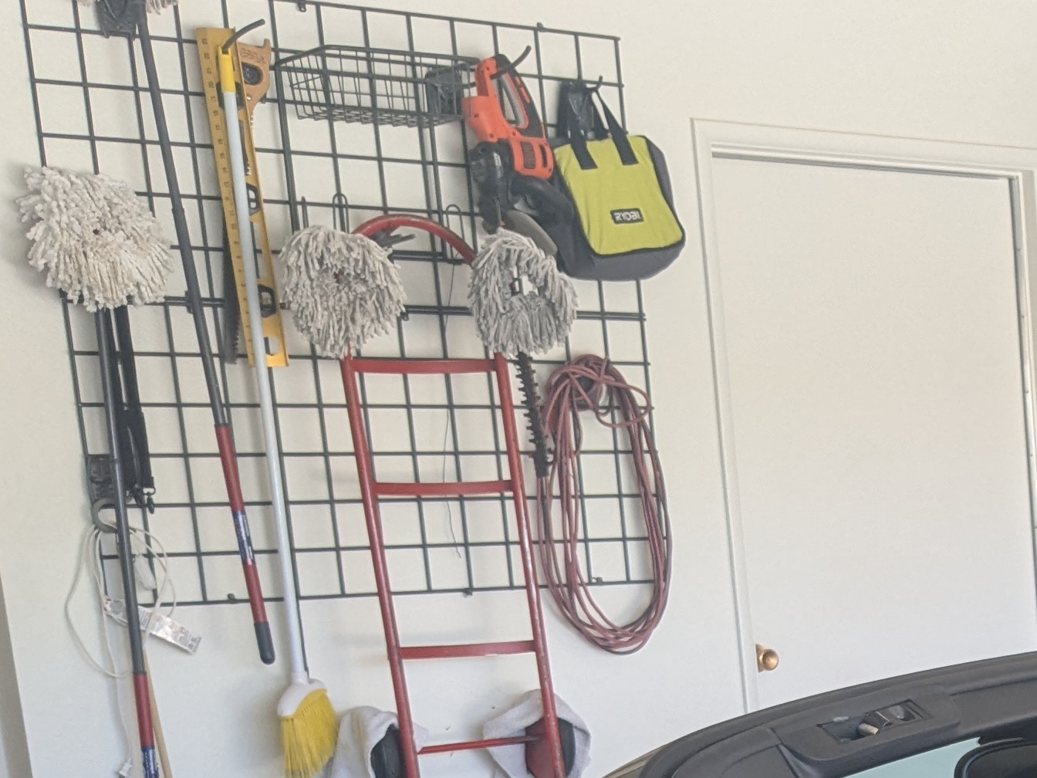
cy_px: 1156
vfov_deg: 16.6
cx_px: 1357
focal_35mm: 81
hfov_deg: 21.7
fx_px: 2427
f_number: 1.73
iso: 50
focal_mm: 4.38
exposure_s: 1/120
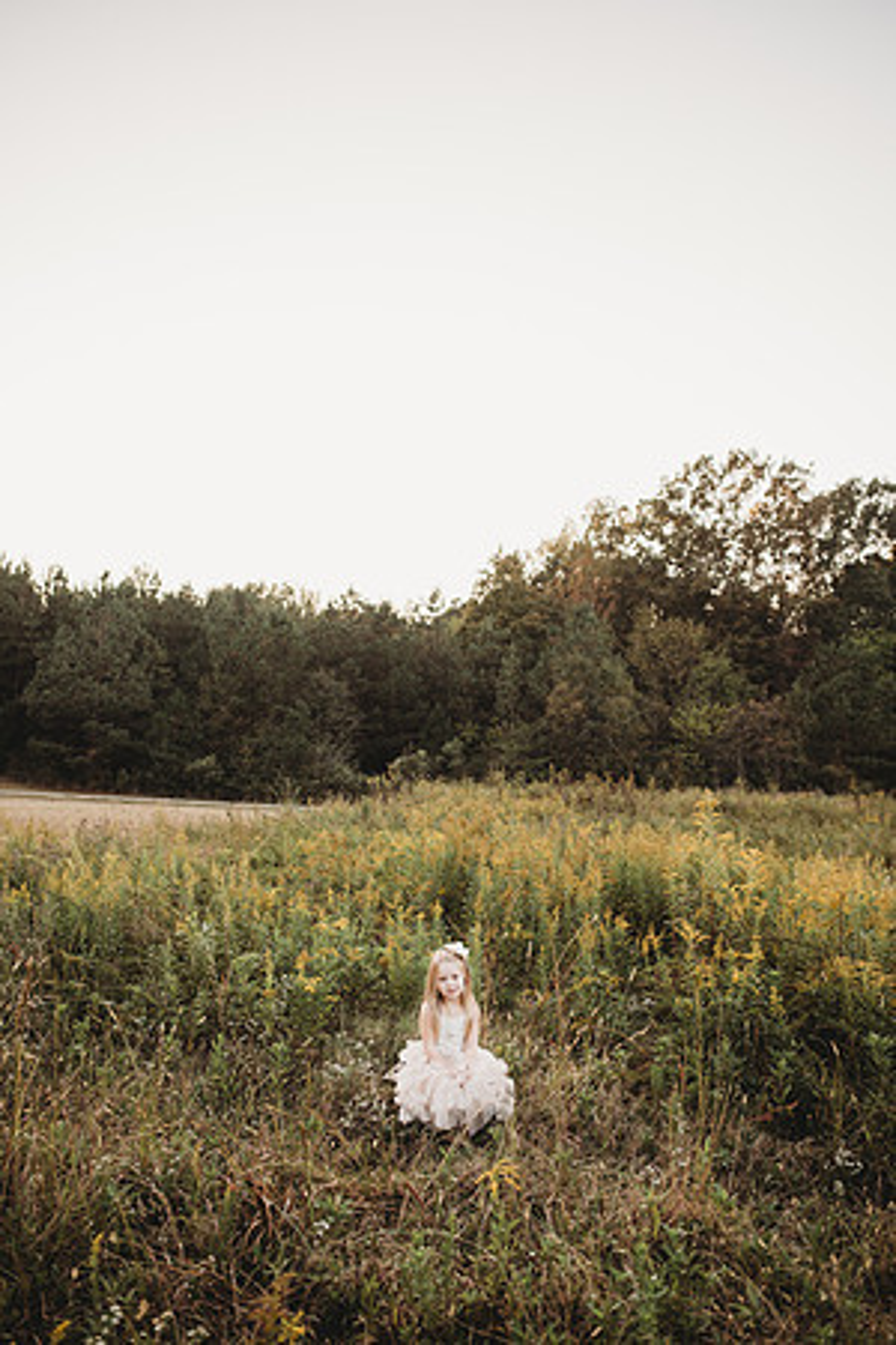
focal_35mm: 24
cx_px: 448
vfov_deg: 73.7
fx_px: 896
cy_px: 672
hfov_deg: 53.1
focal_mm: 24
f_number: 2.5
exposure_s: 1/640
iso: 250
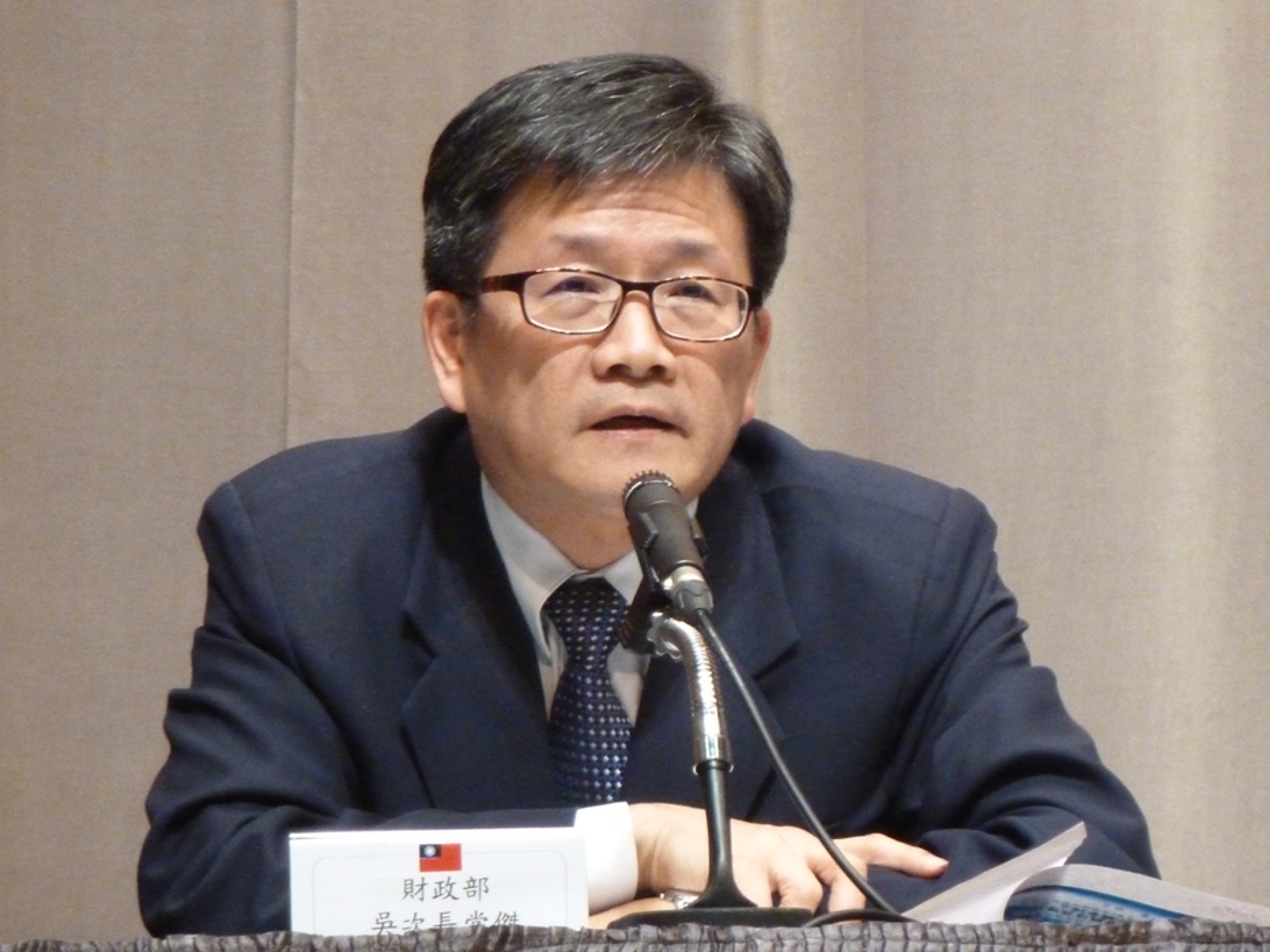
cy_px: 476
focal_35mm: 399
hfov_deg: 5.0
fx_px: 14640
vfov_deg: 3.7
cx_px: 635
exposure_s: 1/40
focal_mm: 49.2
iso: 800
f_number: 4.9
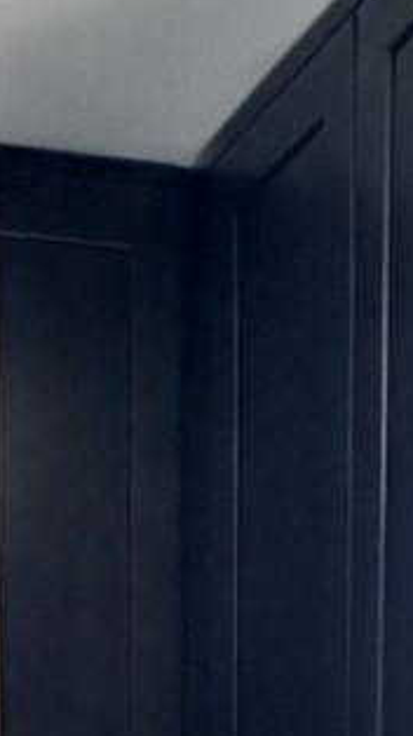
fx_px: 2186
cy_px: 1388
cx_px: 68
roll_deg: +0.2
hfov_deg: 10.7
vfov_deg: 15.8
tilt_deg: -8.2
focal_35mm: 112
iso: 320
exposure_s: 1/120
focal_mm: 2.22
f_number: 2.2
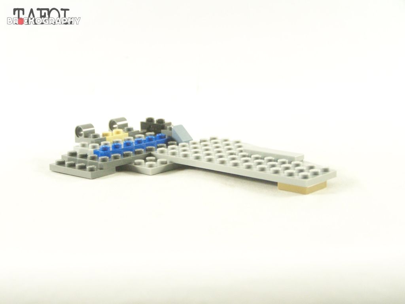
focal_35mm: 75
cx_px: 202
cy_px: 152
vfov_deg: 19.6
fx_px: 877
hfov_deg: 26.0
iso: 400
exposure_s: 1/60
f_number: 3.2
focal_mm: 12.4
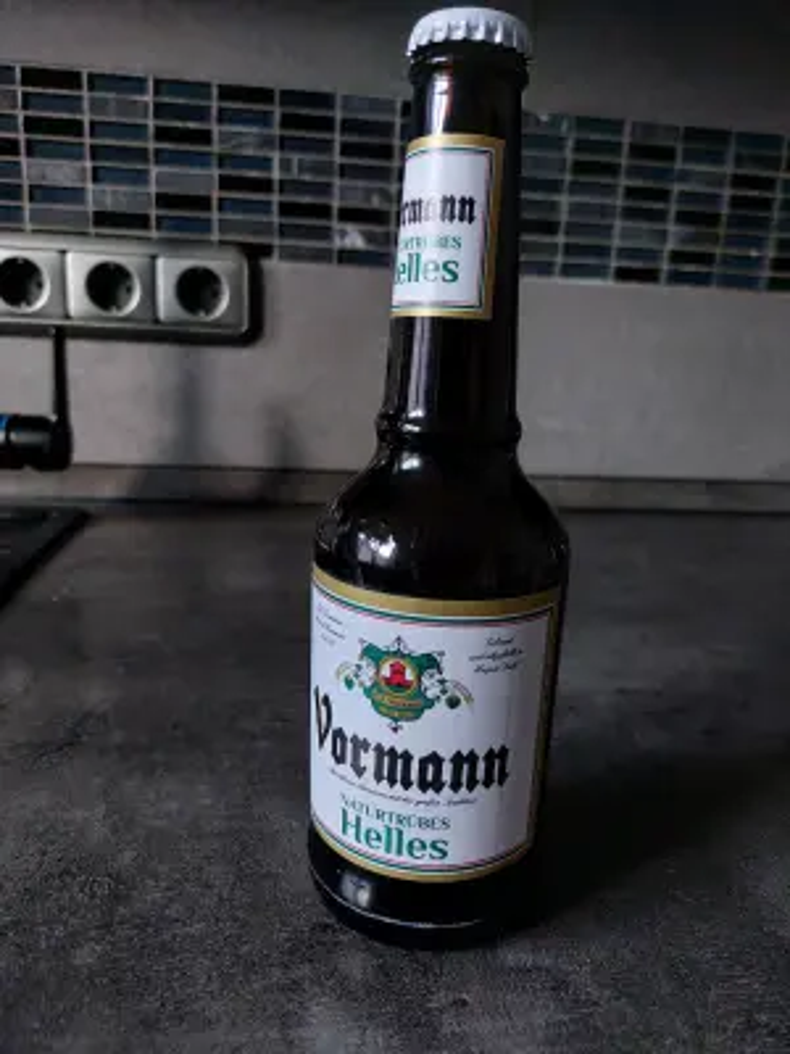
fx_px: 730
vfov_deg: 71.6
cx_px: 395
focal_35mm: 24
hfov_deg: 56.8
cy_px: 527
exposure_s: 1/50
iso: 200
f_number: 1.8
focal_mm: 5.23
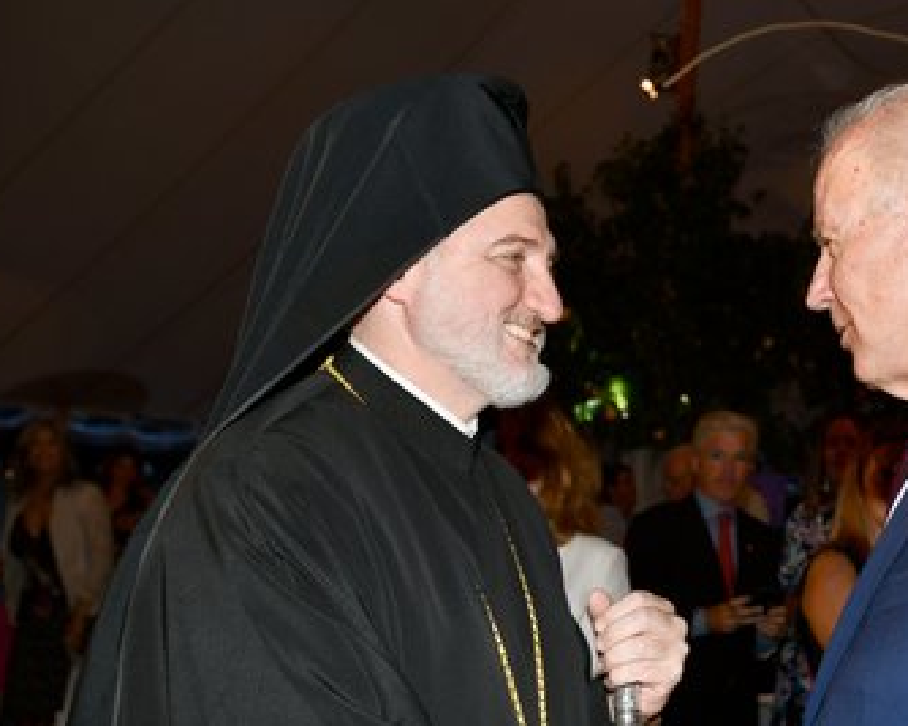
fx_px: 1585
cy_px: 367
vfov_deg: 25.8
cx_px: 778
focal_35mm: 59
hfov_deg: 30.8
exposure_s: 1/60
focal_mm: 35
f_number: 6.3
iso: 500
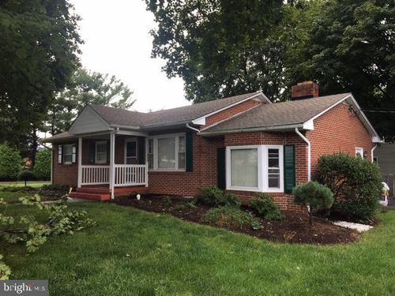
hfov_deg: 61.7
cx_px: 198
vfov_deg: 48.2
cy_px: 148
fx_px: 331
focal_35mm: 29
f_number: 2.2
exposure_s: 1/120
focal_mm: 4.15
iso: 32
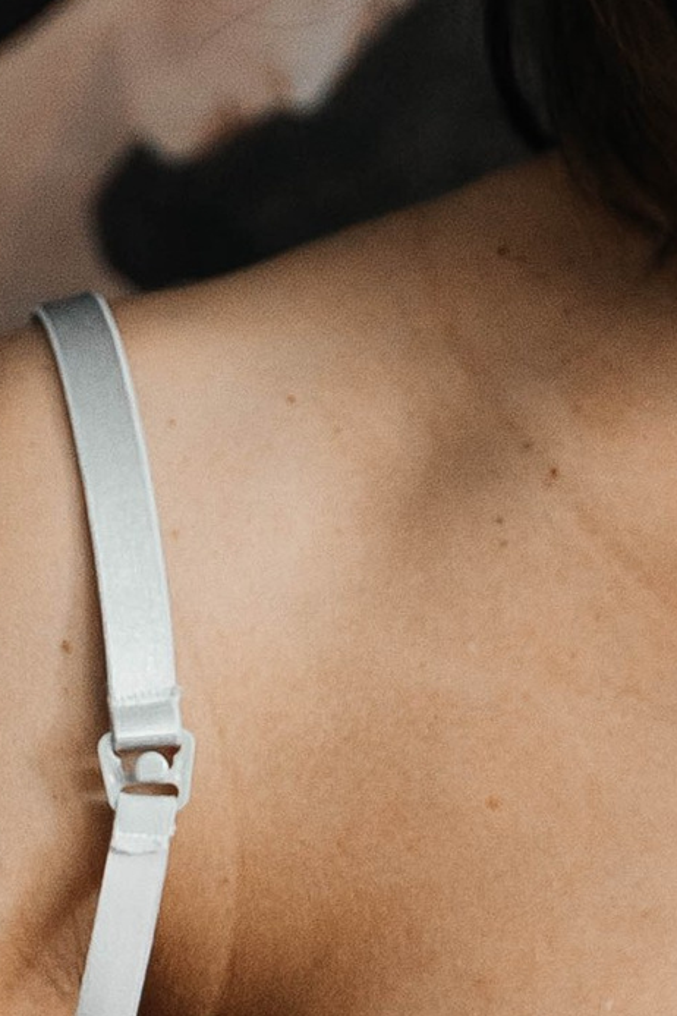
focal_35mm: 266
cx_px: 954
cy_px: -221
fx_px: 7503
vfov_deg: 7.7
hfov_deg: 5.1
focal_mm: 48
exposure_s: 1/125
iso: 1250
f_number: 2.8
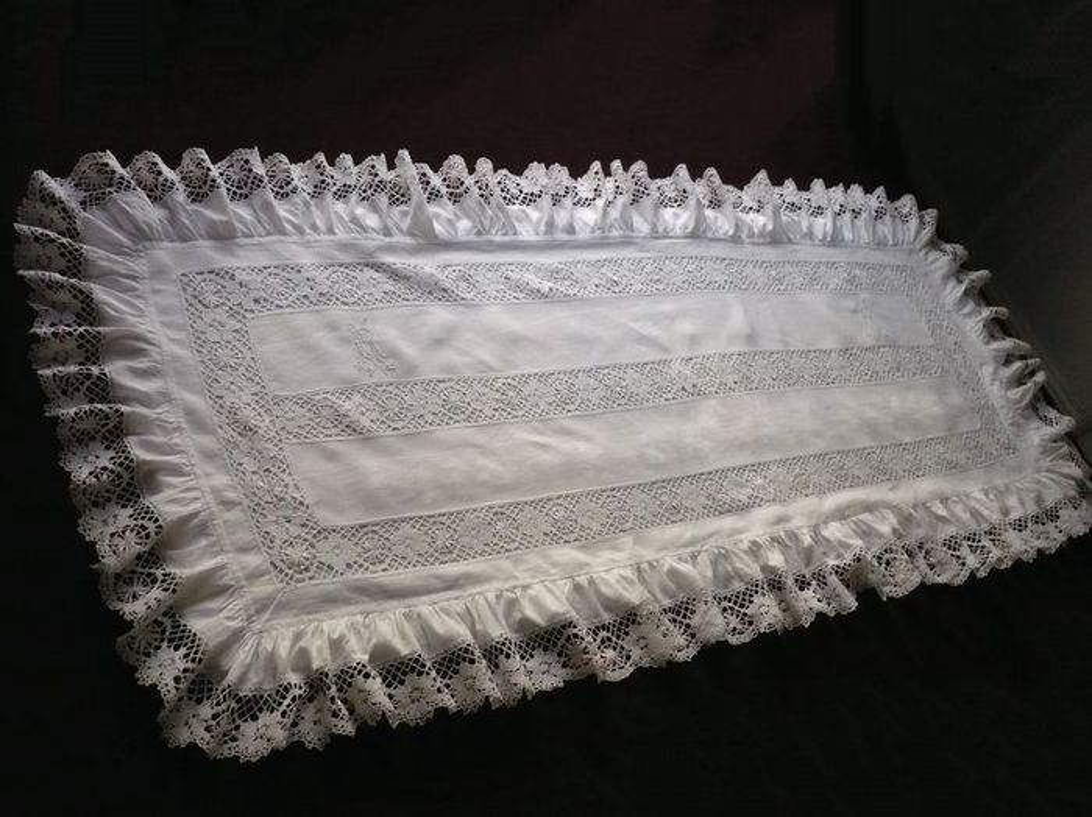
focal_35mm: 35
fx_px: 1103
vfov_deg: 40.7
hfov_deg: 52.7
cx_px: 546
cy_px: 408
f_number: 2.8
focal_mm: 5.8
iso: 400
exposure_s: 1/400
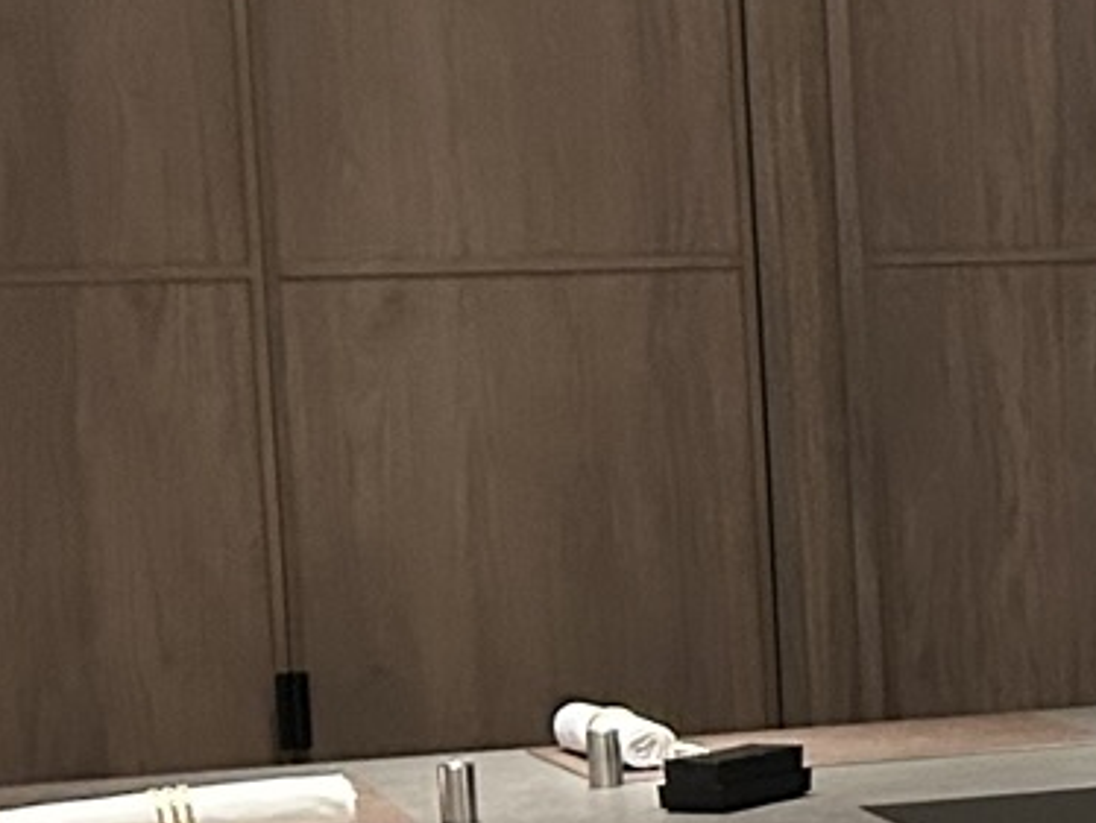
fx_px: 4404
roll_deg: +1.4
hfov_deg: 12.6
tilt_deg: -5.3
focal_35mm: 139
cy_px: 659
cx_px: 2148
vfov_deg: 10.6
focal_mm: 5.7
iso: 500
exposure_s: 1/50
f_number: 1.5
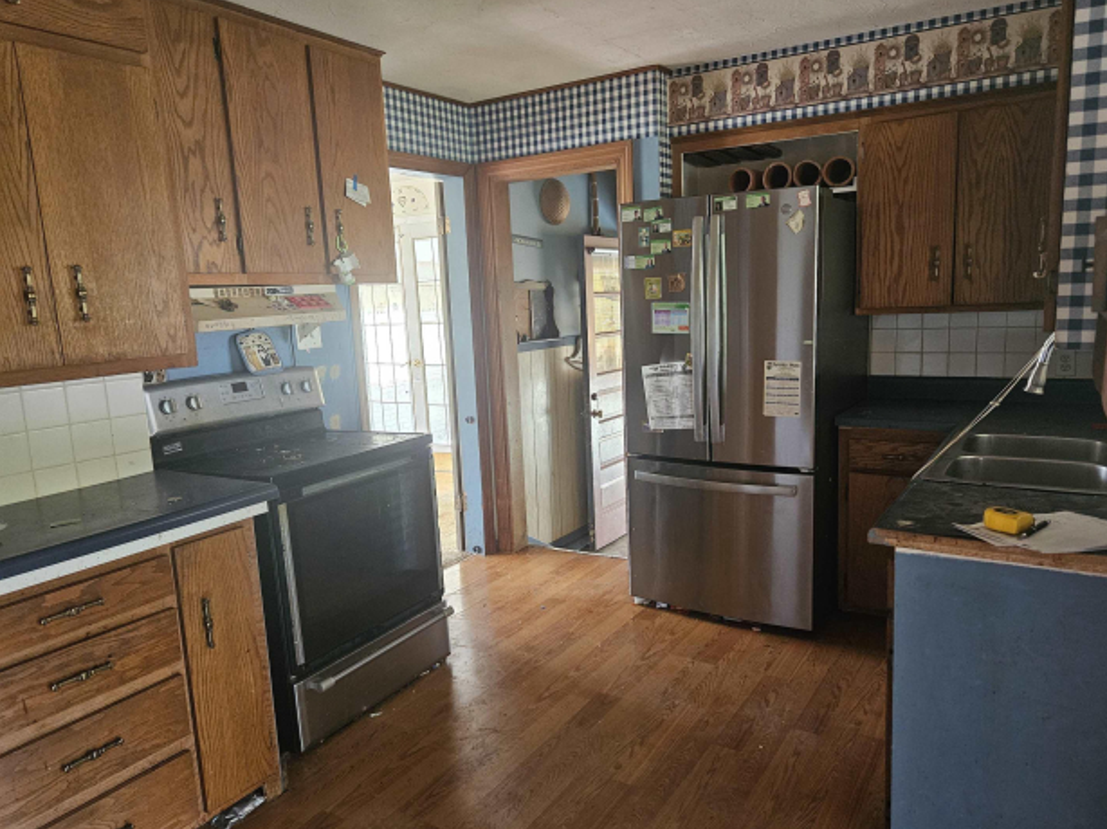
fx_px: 799
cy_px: 433
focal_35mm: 25
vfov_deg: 54.8
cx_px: 599
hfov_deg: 69.3
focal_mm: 5.4
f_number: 1.8
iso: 800
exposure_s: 1/60
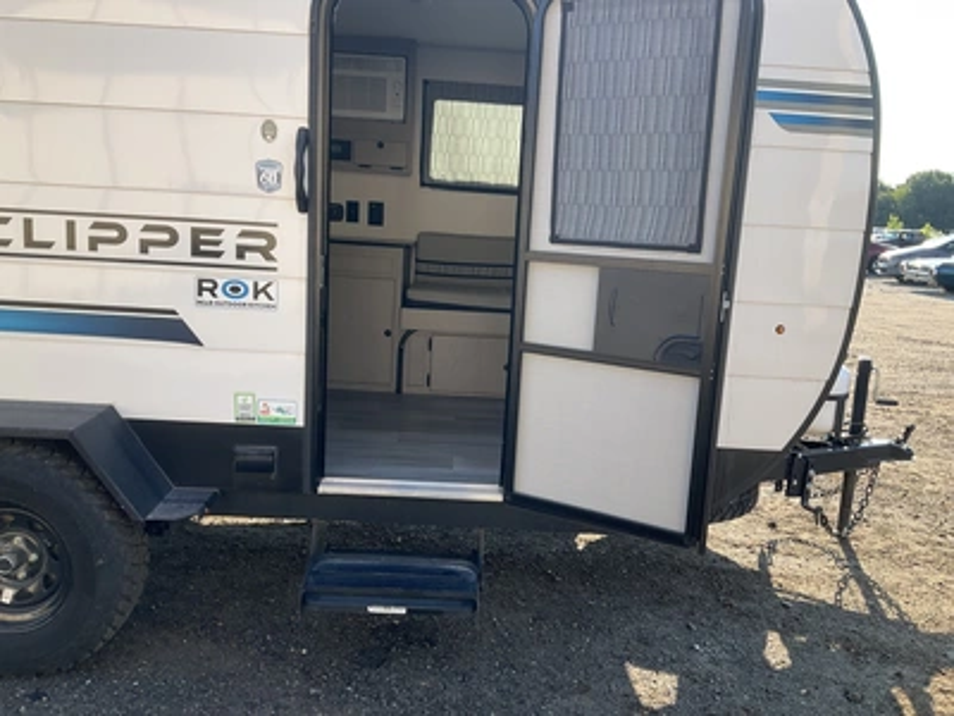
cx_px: 477
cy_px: 358
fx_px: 799
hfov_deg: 61.7
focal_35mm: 29
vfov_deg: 48.2
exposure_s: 1/389
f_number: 1.8
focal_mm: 3
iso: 25
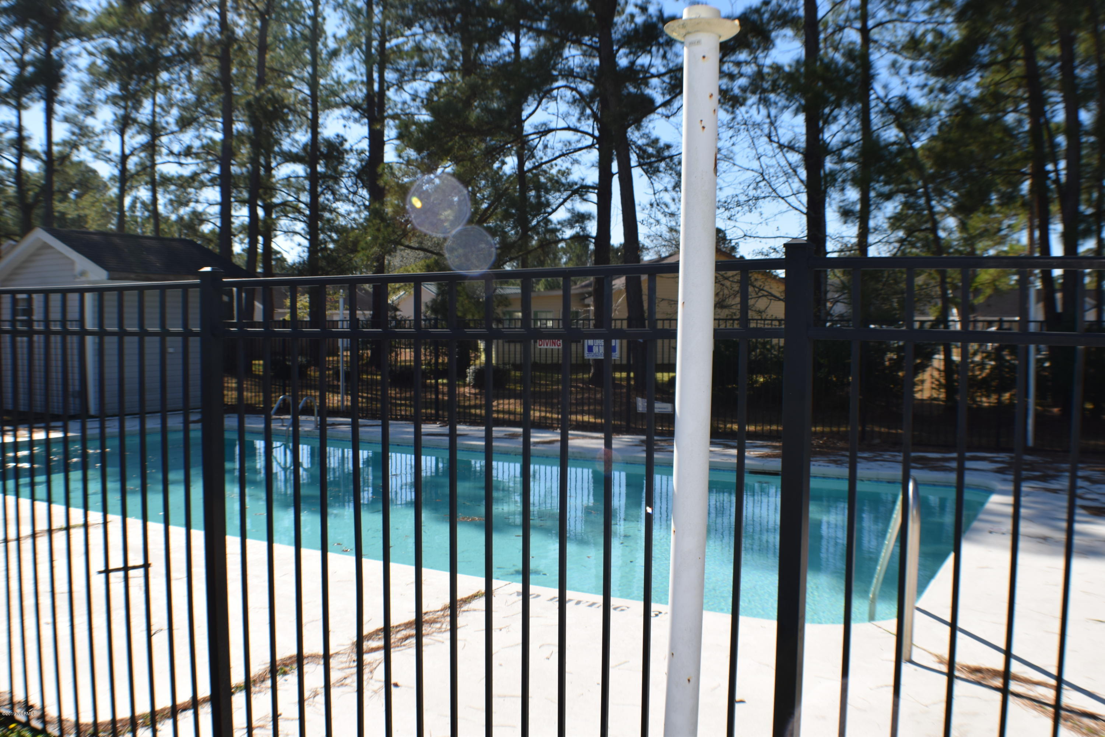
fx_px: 1289
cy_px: 368
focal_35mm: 42
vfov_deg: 31.9
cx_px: 552
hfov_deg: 46.4
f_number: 9
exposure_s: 1/200
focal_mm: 28
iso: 100
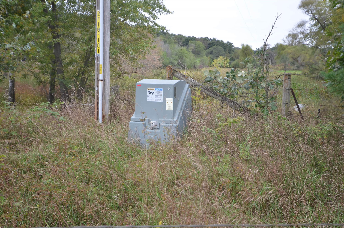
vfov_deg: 36.7
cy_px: 114
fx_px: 343
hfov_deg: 53.2
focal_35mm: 36
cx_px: 172
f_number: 5
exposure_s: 1/200
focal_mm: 24
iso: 250
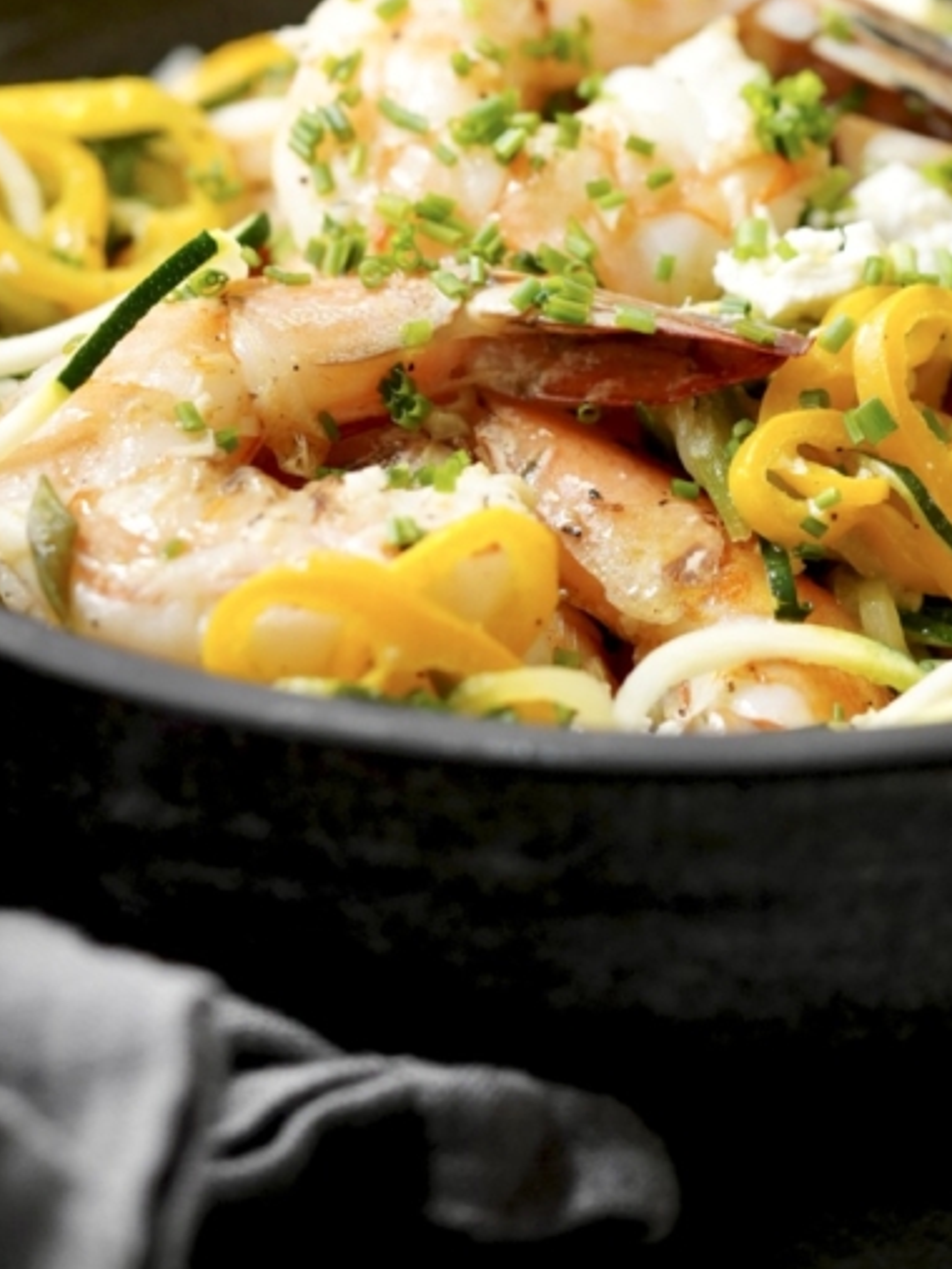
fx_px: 7218
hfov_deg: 7.5
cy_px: 28
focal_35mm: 197
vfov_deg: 10.0
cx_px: 448
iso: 1600
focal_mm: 90
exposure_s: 1/100
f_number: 3.5
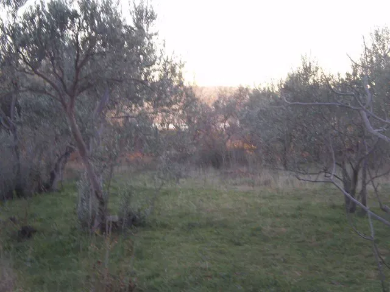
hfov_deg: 25.7
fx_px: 856
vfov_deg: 19.4
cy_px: 146
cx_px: 195
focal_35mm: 76
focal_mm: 13.3
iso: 125
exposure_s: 1/50
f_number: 4.9
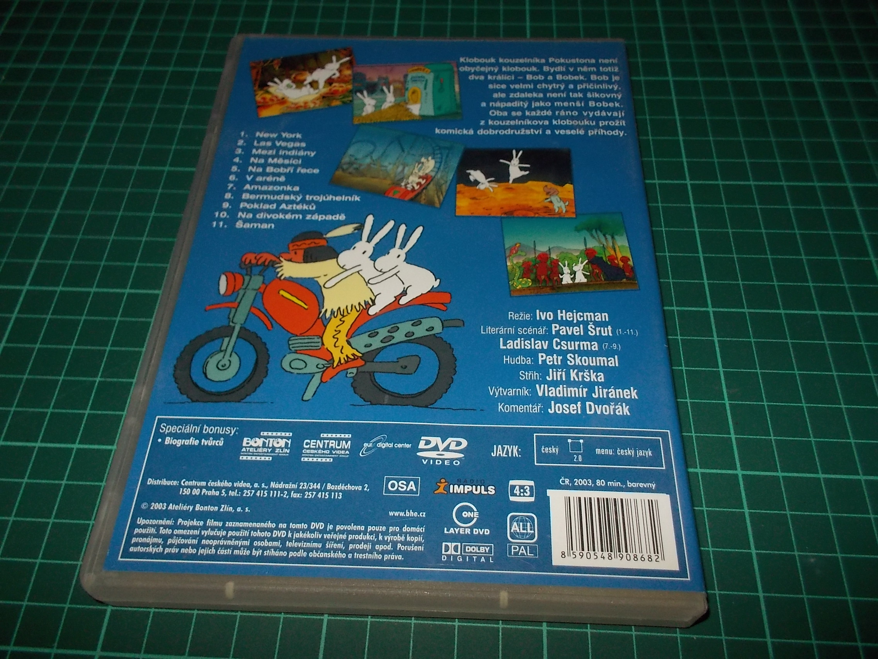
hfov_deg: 61.7
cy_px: 330
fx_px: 736
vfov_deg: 48.2
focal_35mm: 29
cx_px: 439
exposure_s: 1/30
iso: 200
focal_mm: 4.1
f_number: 3.3
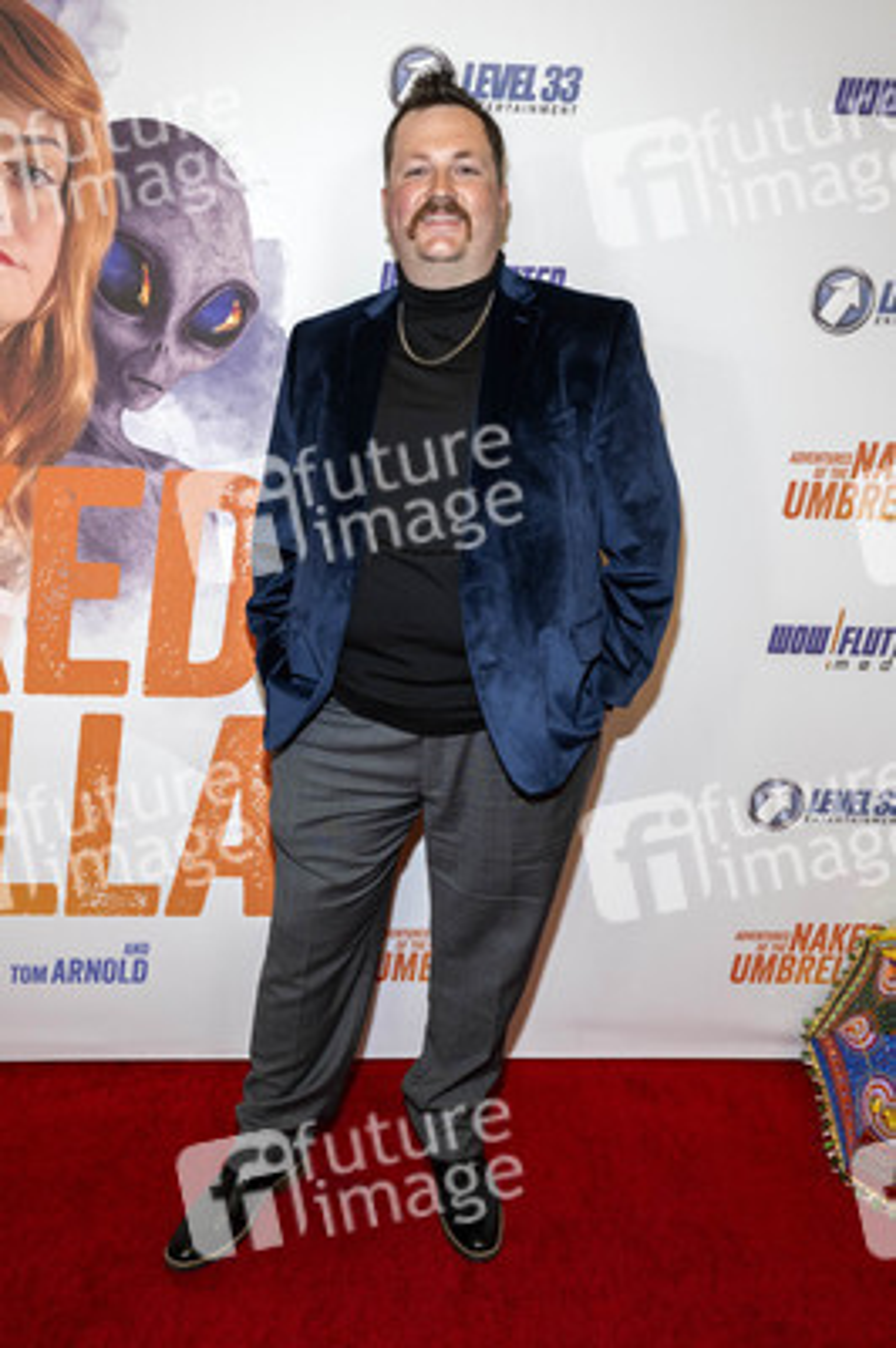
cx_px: 448
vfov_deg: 73.8
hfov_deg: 53.1
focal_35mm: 24
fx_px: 897
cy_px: 674
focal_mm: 24
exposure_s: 1/200
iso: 800
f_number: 5.6
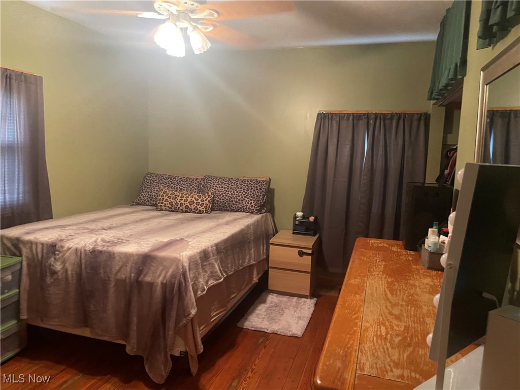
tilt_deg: -7.8
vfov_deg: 54.9
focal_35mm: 25
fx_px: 376
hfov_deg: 69.4
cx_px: 260
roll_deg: -2.6
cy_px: 195
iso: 500
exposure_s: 1/30
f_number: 1.6
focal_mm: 5.1
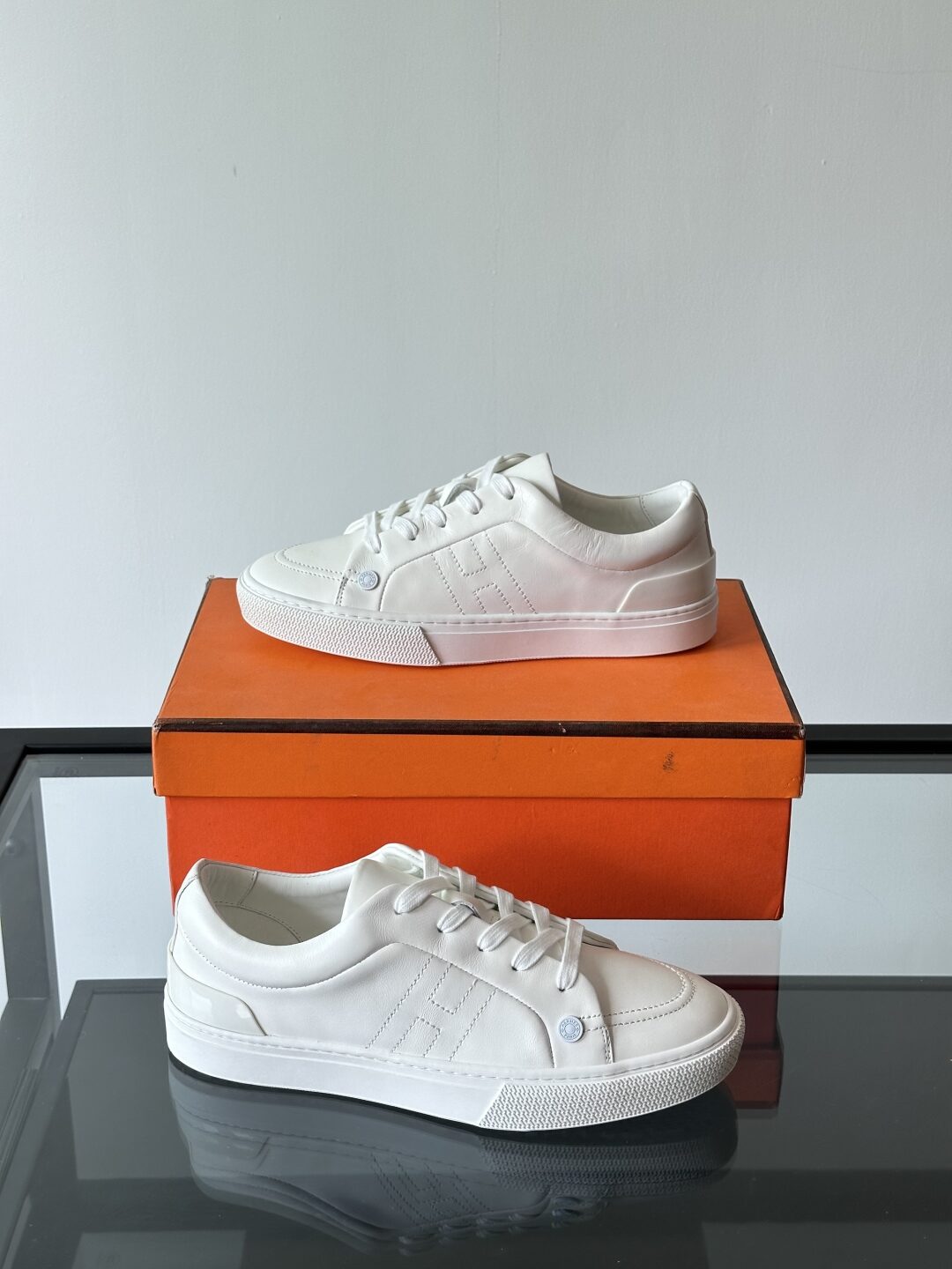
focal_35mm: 48
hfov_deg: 30.3
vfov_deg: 39.7
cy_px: 634
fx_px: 1760
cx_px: 476
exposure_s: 1/327
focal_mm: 6.86
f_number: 1.78
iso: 64
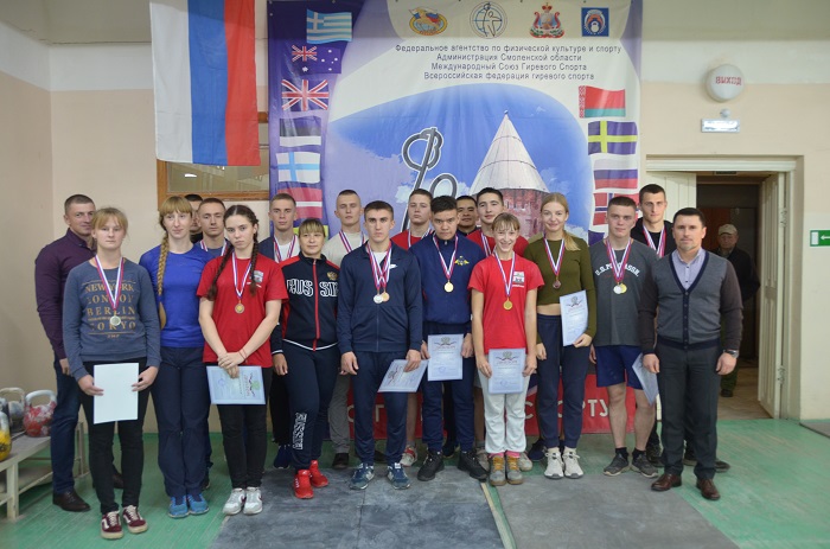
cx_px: 415
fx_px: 690
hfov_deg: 62.1
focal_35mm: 30
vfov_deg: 43.4
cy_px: 274
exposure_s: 1/60
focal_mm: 20
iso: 800
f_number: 3.5
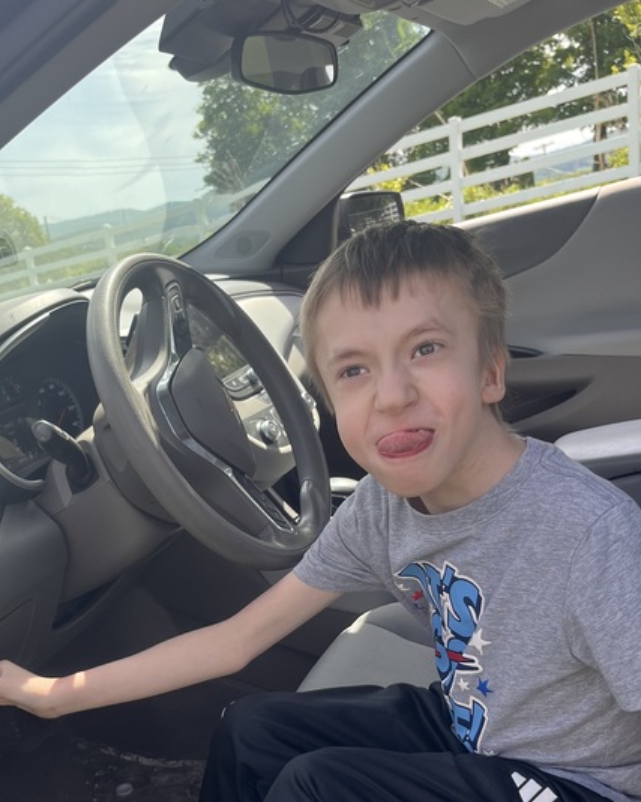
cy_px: 577
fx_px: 901
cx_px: 204
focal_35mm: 38
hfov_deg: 38.6
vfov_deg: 46.6
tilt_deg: -18.3
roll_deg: +9.2
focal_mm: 5.1
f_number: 1.6
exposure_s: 1/676
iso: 50
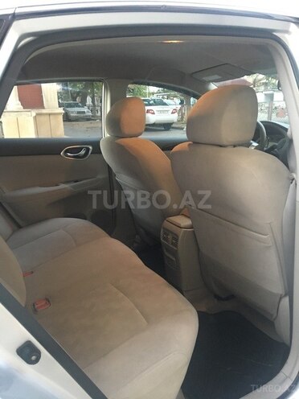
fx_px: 334
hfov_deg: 48.2
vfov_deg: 61.7
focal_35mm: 29
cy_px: 200
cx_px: 150
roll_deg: +1.3
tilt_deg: -15.2
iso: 400
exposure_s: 1/17
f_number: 2.2
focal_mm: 4.15
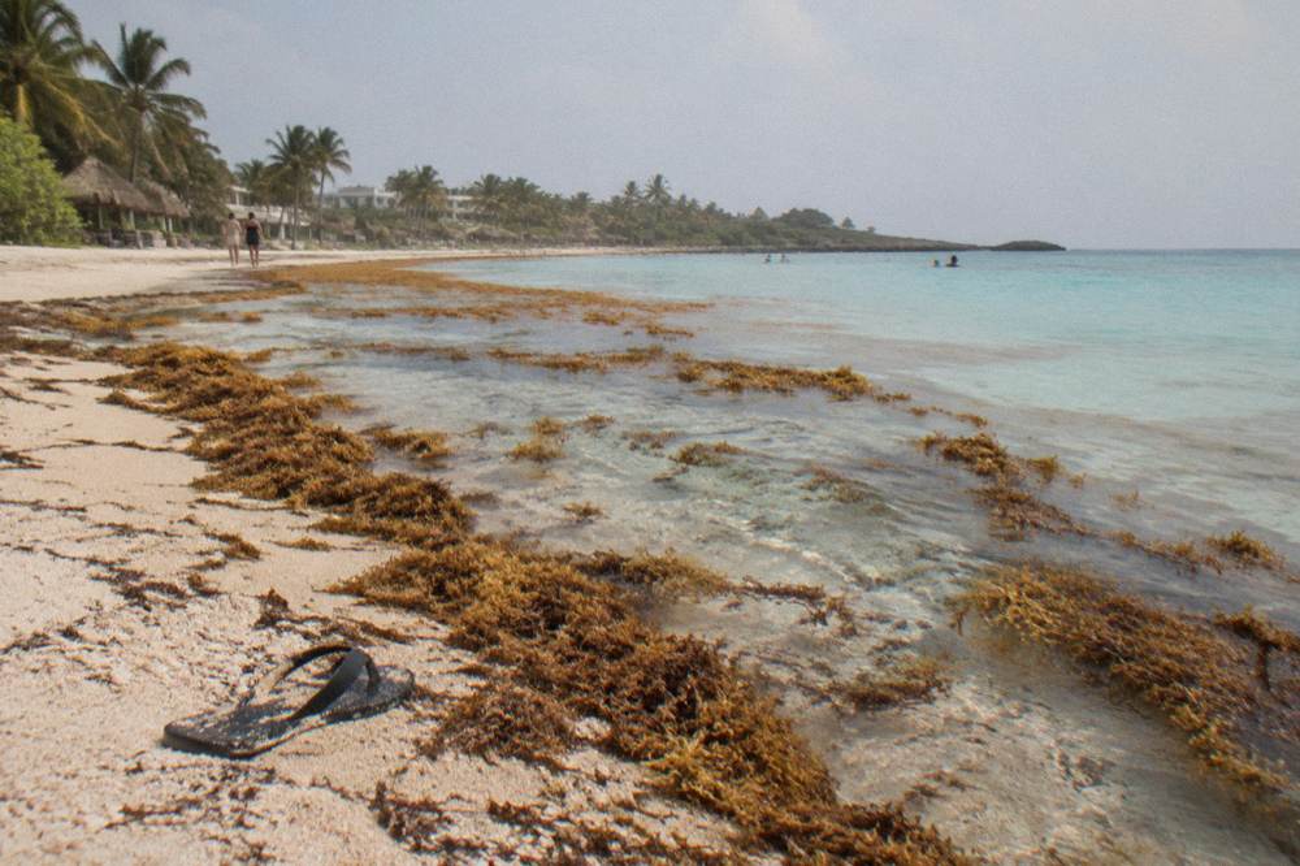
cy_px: 433
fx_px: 1444
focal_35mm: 40
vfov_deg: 33.4
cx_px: 650
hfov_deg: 48.5
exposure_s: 1/800
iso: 320
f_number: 8
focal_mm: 40
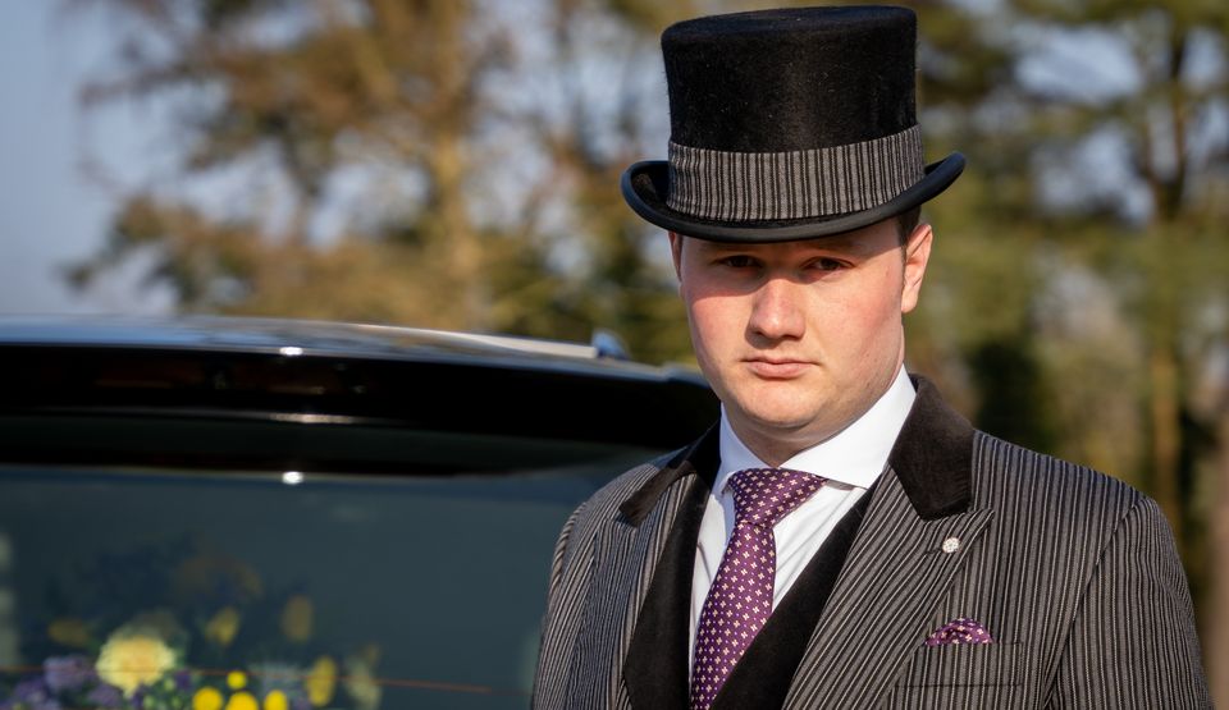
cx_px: 618
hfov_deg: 19.4
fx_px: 3603
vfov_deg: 11.3
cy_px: 329
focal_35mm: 110
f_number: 2.8
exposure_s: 1/640
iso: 100
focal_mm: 70
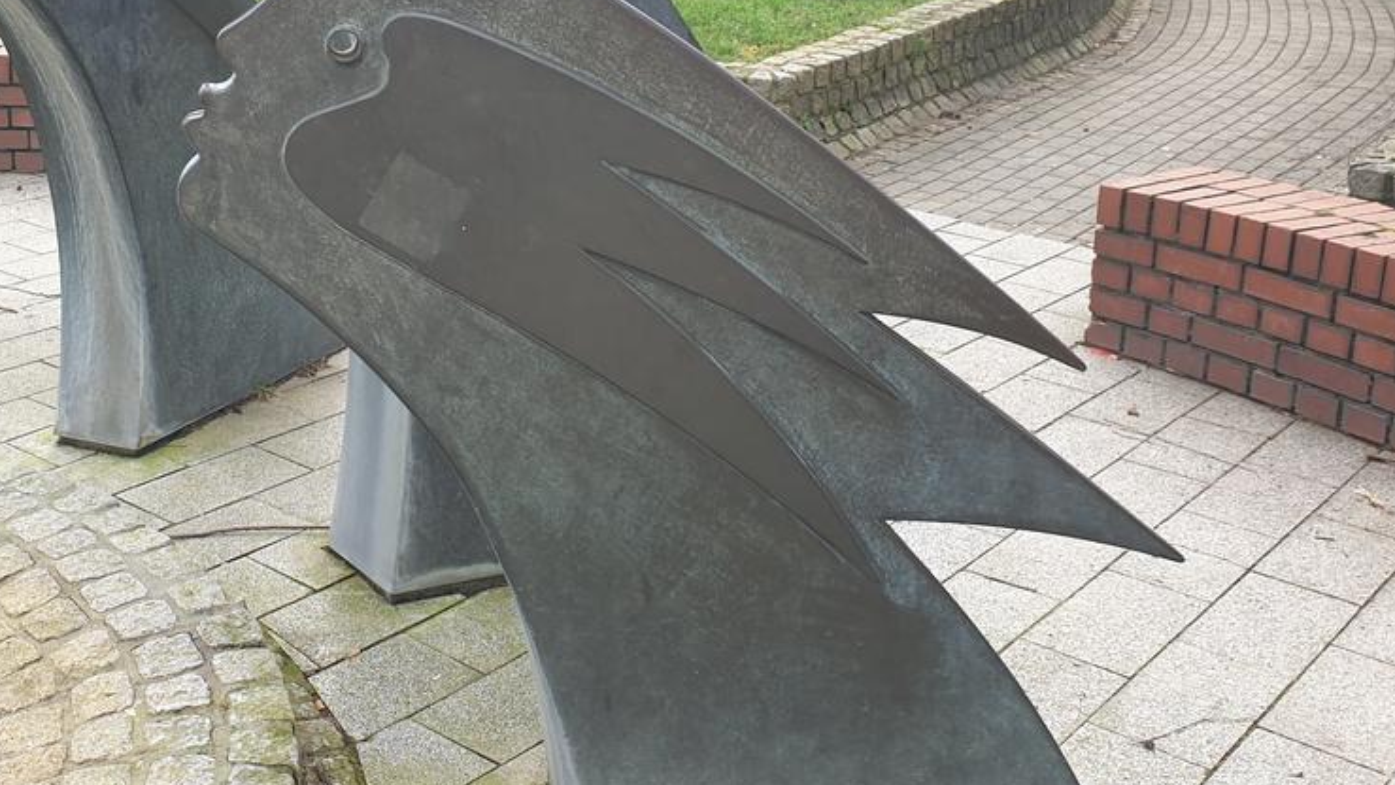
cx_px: 366
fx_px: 1702
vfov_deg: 25.6
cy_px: 164
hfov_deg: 43.3
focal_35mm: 46
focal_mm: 4.3
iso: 50
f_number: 2.4
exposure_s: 1/167
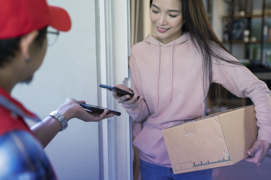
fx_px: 391
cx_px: 136
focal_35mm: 52
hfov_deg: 38.2
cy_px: 90
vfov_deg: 26.0
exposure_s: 1/200
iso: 500
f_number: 2.8
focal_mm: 52
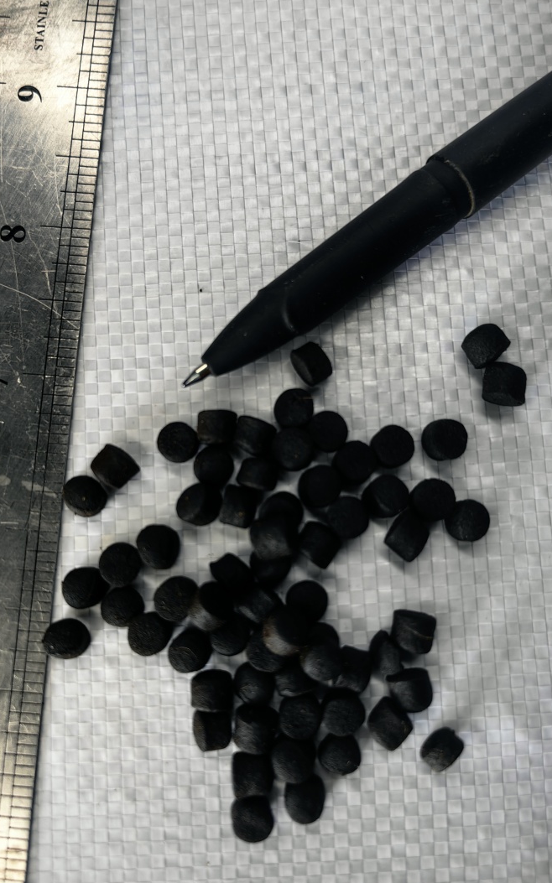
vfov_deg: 64.6
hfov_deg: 43.0
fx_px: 698
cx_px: 239
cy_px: 437
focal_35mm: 29
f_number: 2
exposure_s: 1/50
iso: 64
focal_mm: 5.75
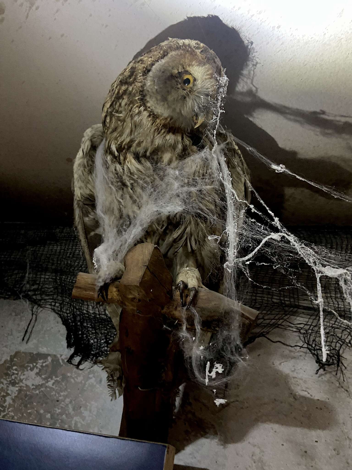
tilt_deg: +33.2
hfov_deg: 53.1
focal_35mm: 26
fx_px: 353
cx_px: 176
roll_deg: -9.7
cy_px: 235
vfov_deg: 67.3
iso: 800
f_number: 1.8
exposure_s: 1/25
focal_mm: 4.25
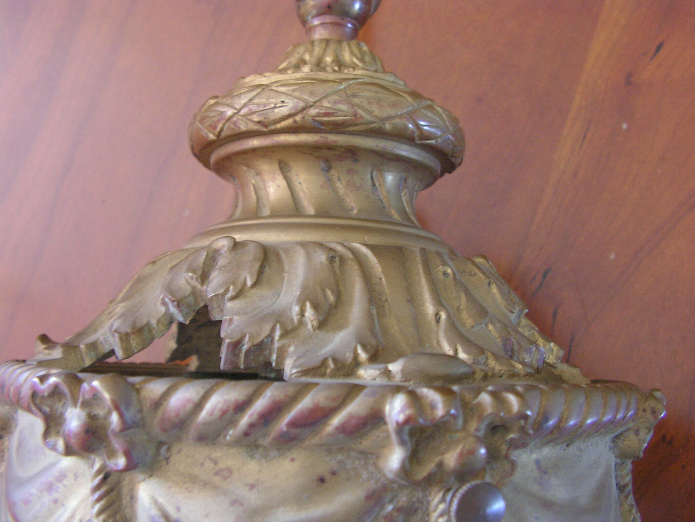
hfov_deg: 51.4
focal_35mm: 36
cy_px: 261
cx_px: 348
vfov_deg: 39.7
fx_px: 723
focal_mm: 6
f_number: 3.2
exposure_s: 1/10
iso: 200
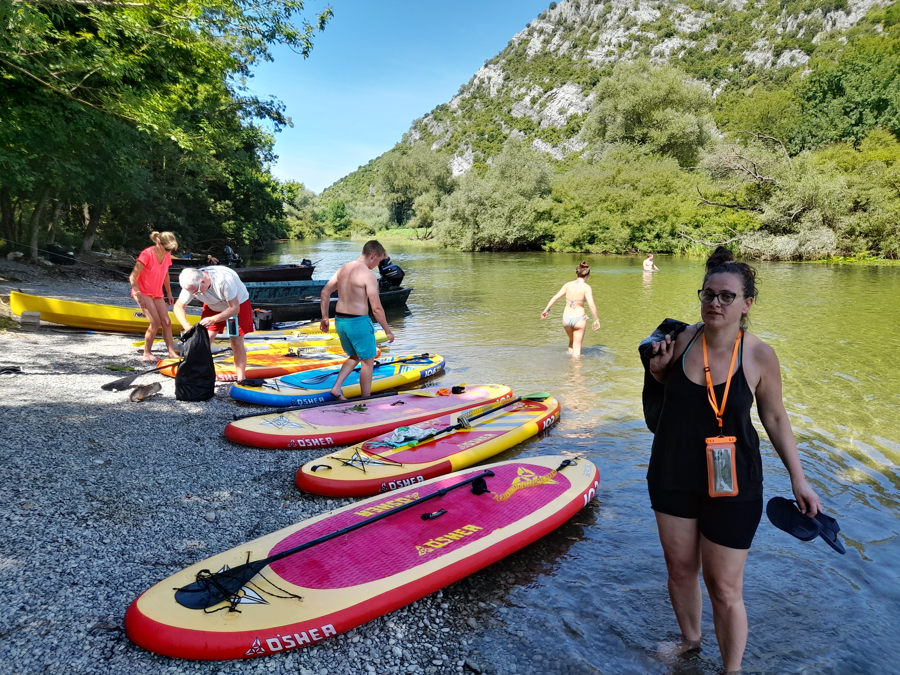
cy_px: 338
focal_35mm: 25
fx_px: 650
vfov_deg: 54.9
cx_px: 450
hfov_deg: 69.4
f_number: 2
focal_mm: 4.6
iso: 20
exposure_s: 1/251
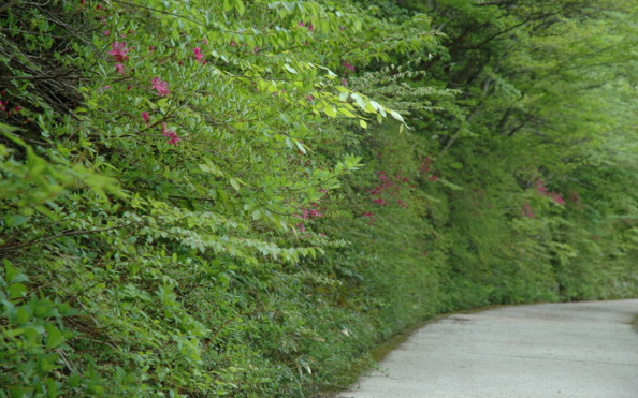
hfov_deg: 19.3
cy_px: 187
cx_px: 321
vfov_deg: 12.1
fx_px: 1878
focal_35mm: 108
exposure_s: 1/125
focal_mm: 70
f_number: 5.6
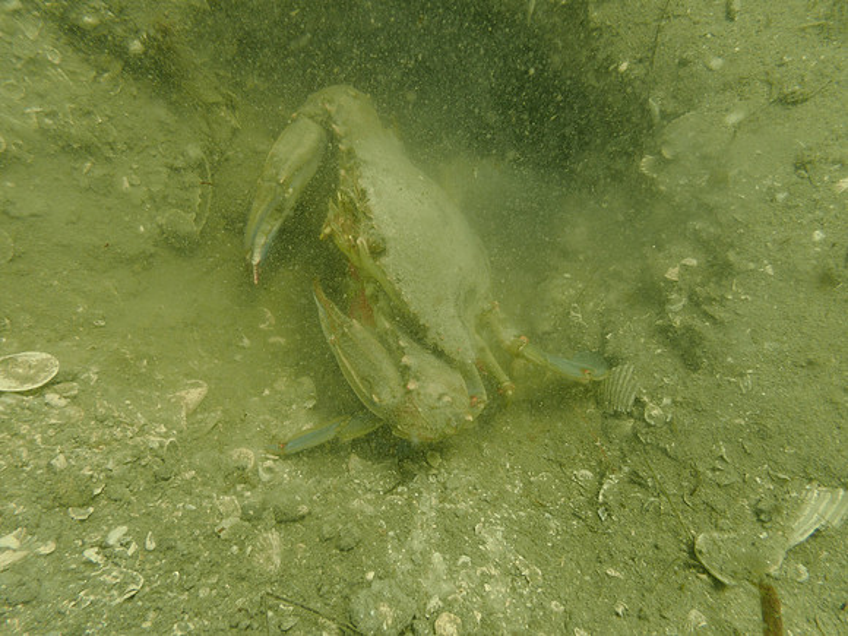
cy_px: 318
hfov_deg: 69.4
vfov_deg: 54.9
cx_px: 424
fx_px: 612
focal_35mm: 25
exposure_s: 1/640
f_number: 2.8
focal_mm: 4.5
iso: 100
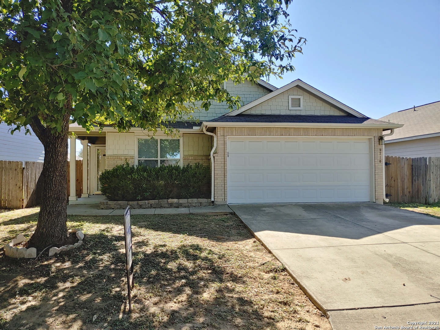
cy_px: 165
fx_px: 330
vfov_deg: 53.1
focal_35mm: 26
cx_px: 220
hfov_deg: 67.3
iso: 50
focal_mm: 4.36
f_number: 1.8
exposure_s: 1/1220
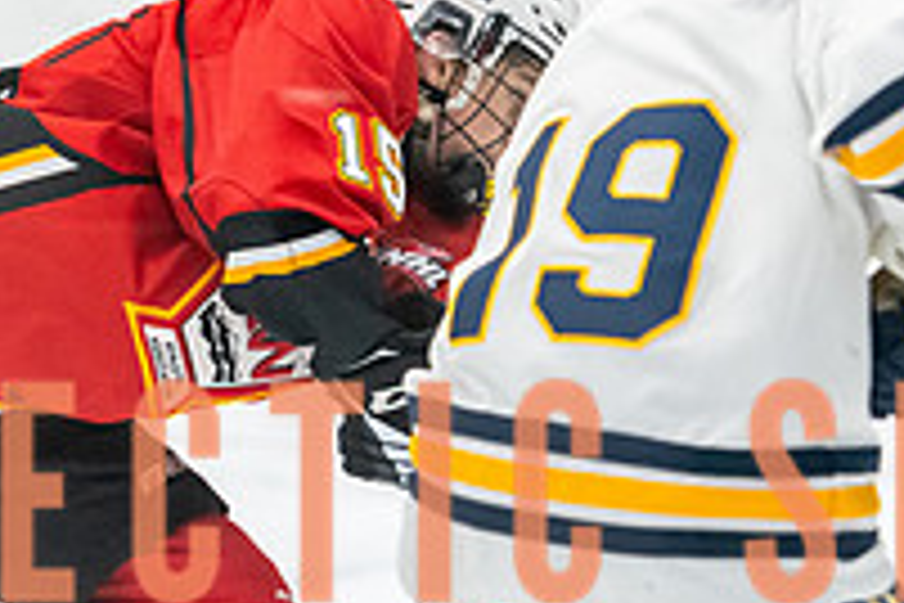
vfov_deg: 3.6
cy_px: 472
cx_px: -2
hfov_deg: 5.4
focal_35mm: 382
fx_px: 9592
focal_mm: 116
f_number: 2.8
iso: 3200
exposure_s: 1/800
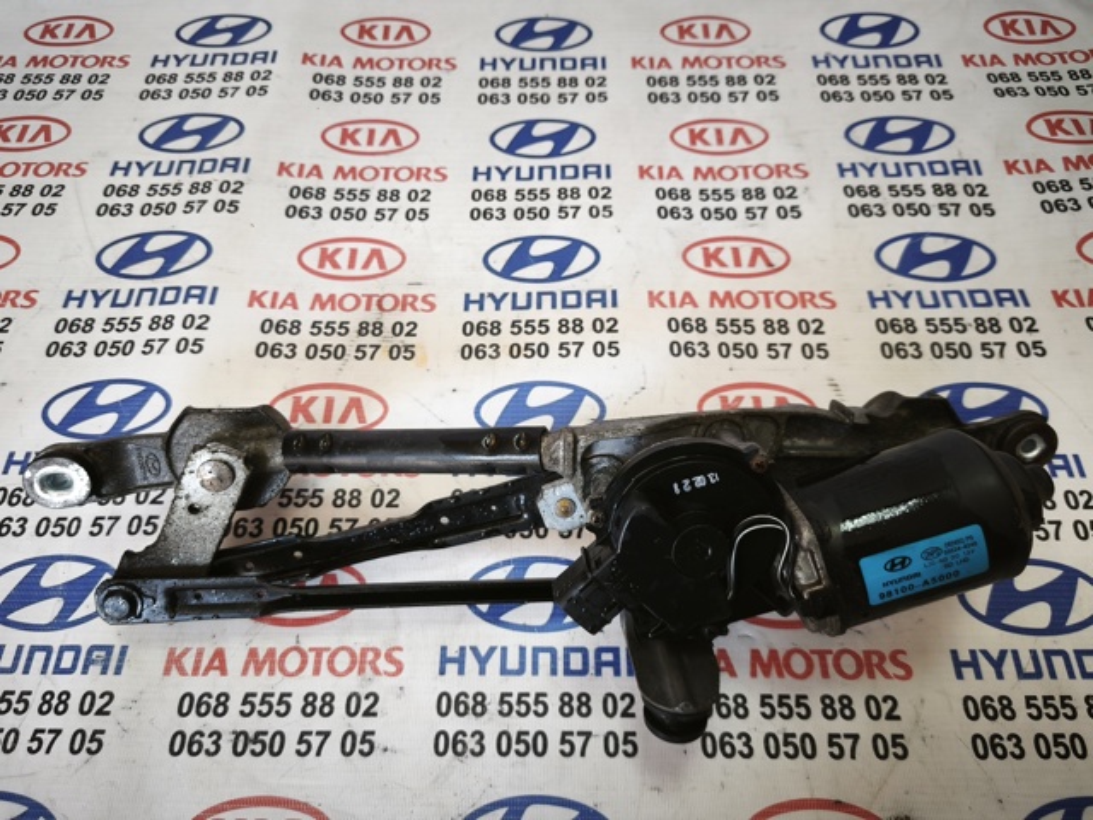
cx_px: 546
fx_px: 726
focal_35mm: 23
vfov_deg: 58.9
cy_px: 410
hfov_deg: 73.9
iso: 160
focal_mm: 5.35
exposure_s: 1/100
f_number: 1.7
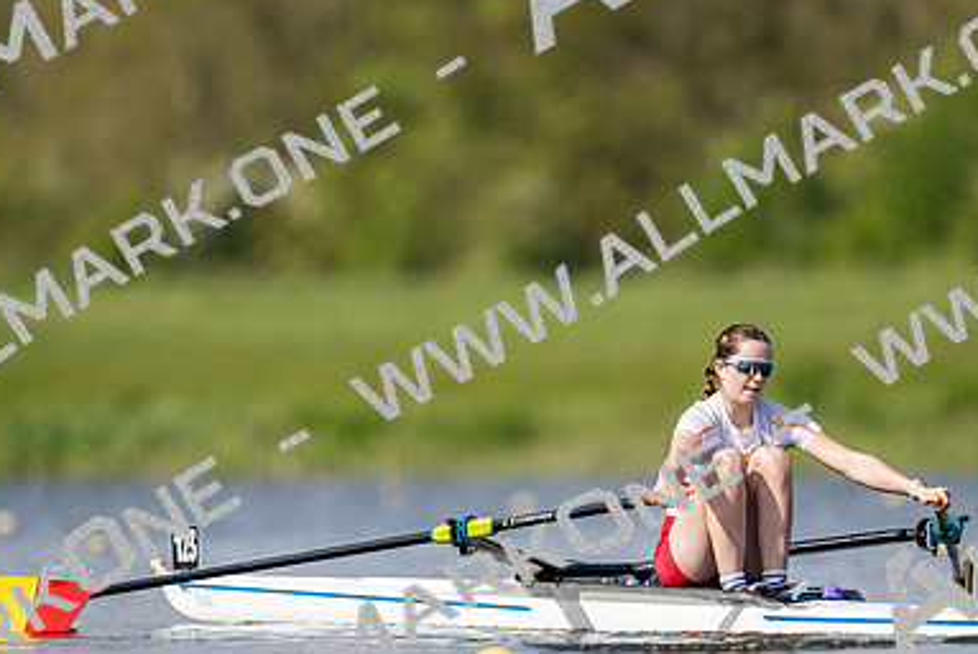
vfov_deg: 1.5
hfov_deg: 2.3
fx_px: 24685
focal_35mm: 908
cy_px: 428
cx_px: 666
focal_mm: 600
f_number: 4
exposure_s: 1/2500
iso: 220
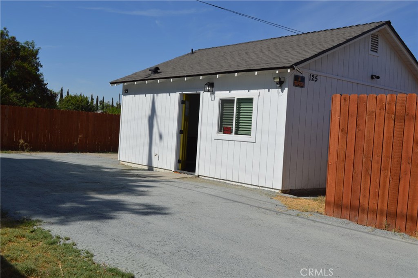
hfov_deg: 49.6
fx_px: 452
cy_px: 139
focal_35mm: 39
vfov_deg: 34.1
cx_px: 209
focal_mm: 26
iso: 100
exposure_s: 1/320
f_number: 9
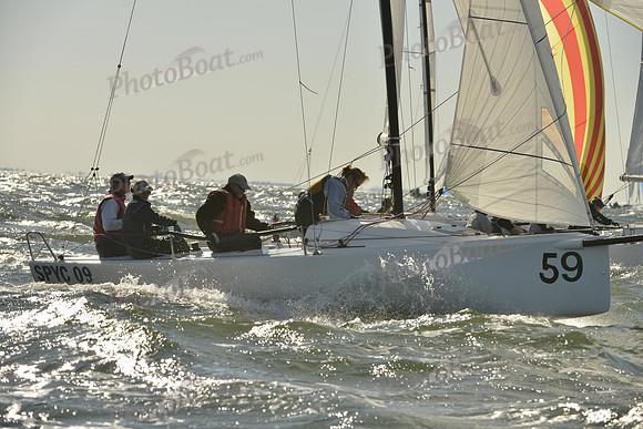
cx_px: 322
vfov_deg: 6.2
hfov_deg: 9.4
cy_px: 214
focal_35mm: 220
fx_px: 3930
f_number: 9
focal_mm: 220
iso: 280
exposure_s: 1/1250
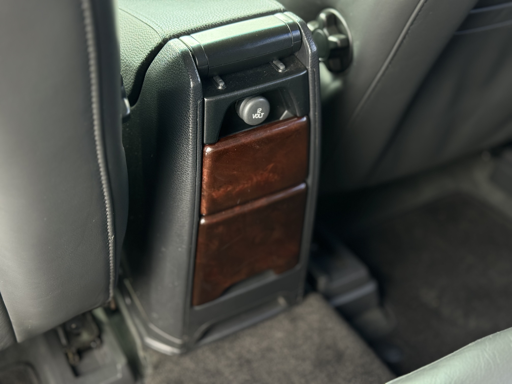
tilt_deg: -37.7
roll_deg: +2.3
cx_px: 256
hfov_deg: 39.7
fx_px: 710
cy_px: 192
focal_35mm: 48
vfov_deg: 30.3
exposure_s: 1/86
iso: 100
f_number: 1.78
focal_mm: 6.76
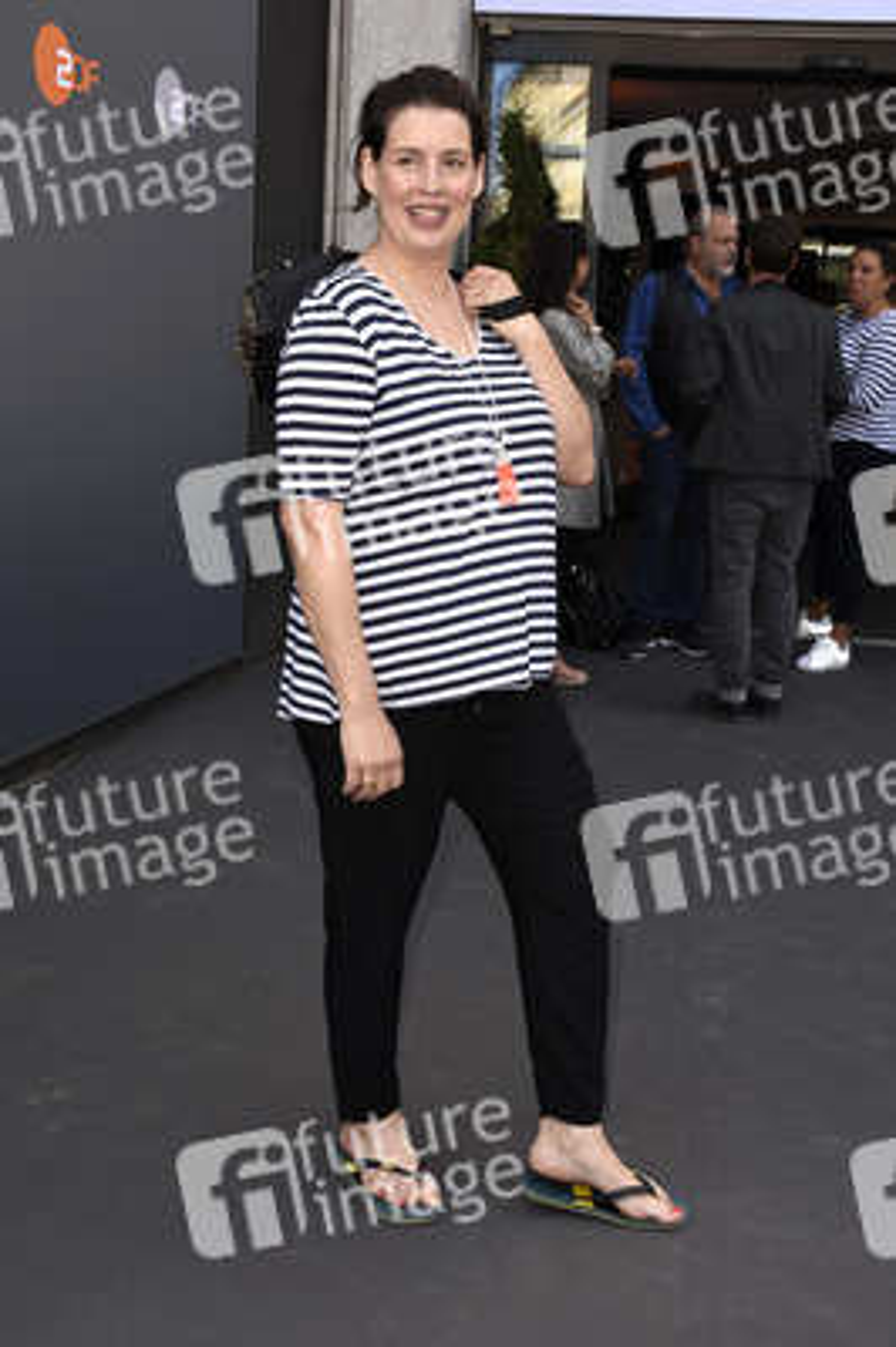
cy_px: 674
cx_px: 448
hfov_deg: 33.0
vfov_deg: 48.0
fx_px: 1515
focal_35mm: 40
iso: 100
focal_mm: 27
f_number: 6.3
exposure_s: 1/100
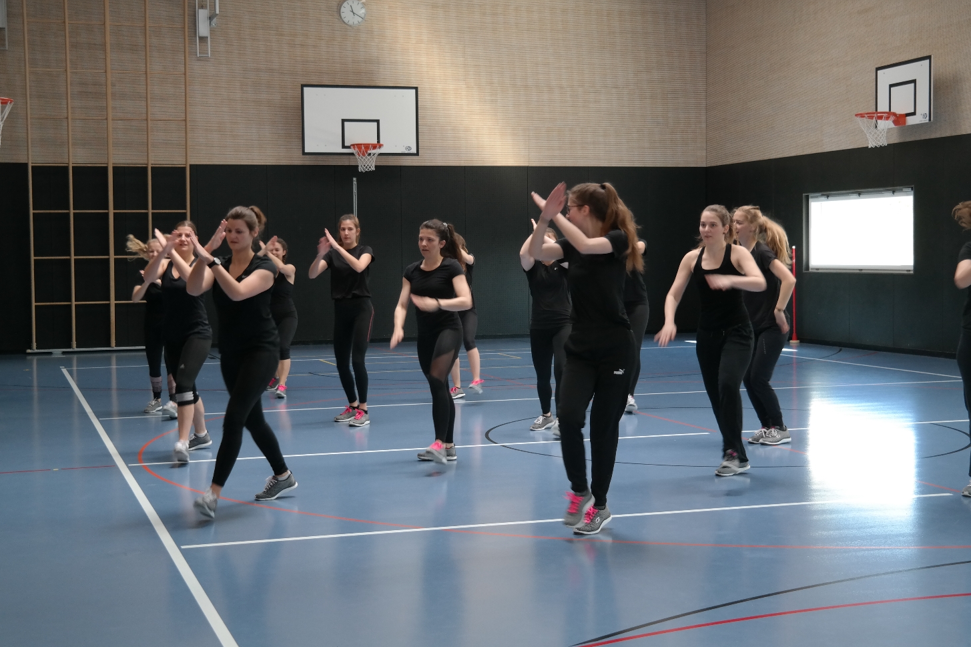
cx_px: 474
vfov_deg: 24.6
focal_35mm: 55
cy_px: 303
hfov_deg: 36.3
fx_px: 1483
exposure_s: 1/60
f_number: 4.5
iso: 800
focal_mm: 33
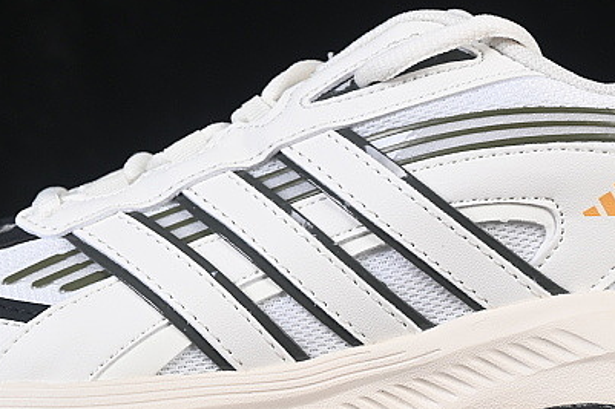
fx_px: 3449
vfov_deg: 6.8
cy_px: 173
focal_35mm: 202
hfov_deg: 10.2
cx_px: 348
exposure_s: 1/80
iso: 160
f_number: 8
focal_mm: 50
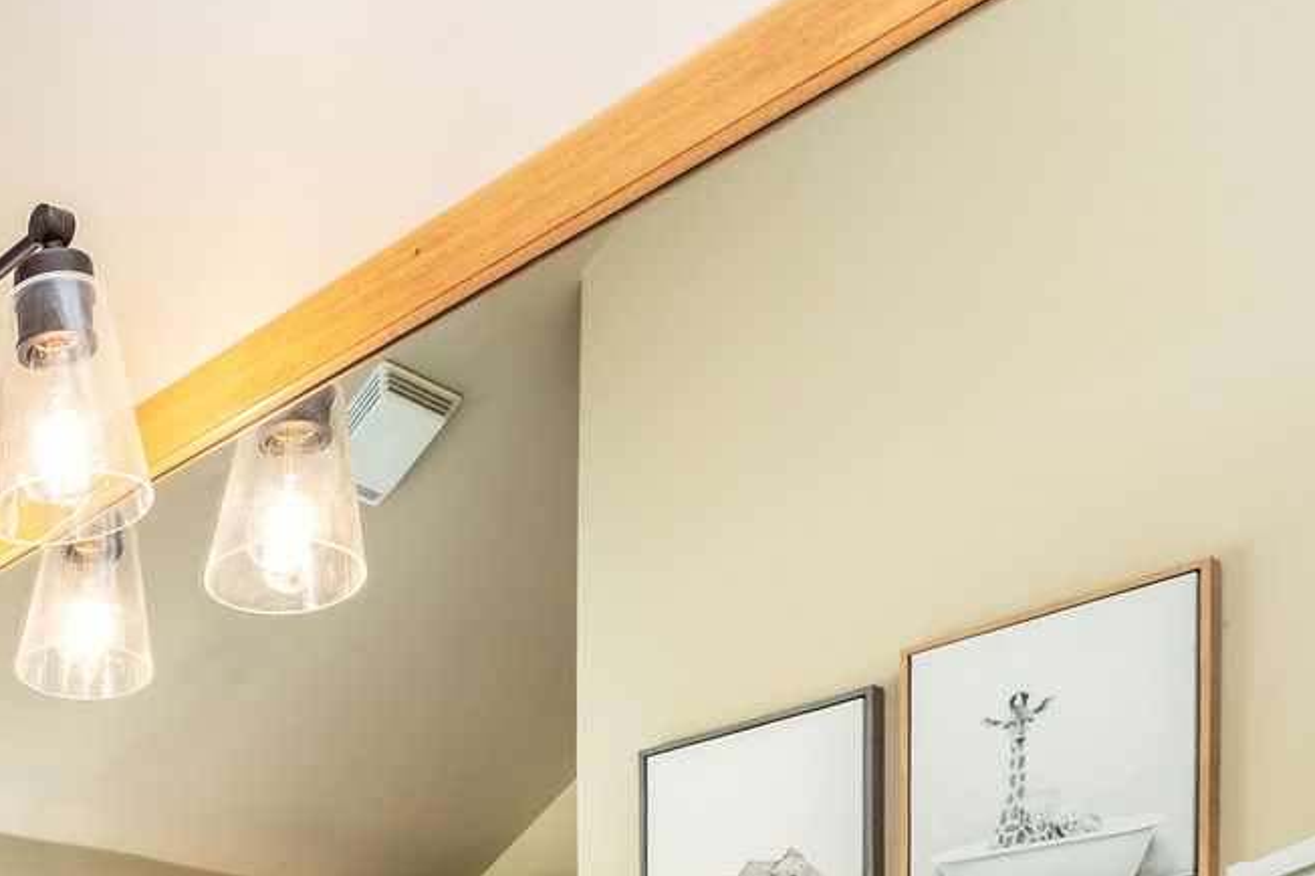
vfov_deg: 23.4
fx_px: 1606
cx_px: -101
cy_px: 1367
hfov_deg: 37.8
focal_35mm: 44
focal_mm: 14
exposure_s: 1/320
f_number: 7.1
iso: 320
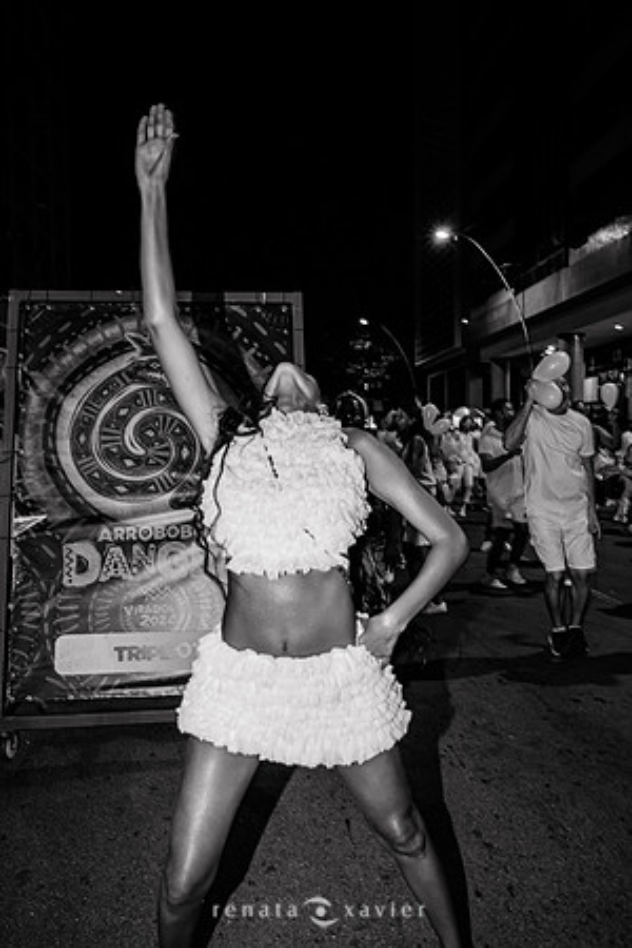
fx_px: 790
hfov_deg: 43.6
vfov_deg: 61.9
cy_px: 474
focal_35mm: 30
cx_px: 316
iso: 320
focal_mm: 30
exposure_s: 1/40
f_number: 4
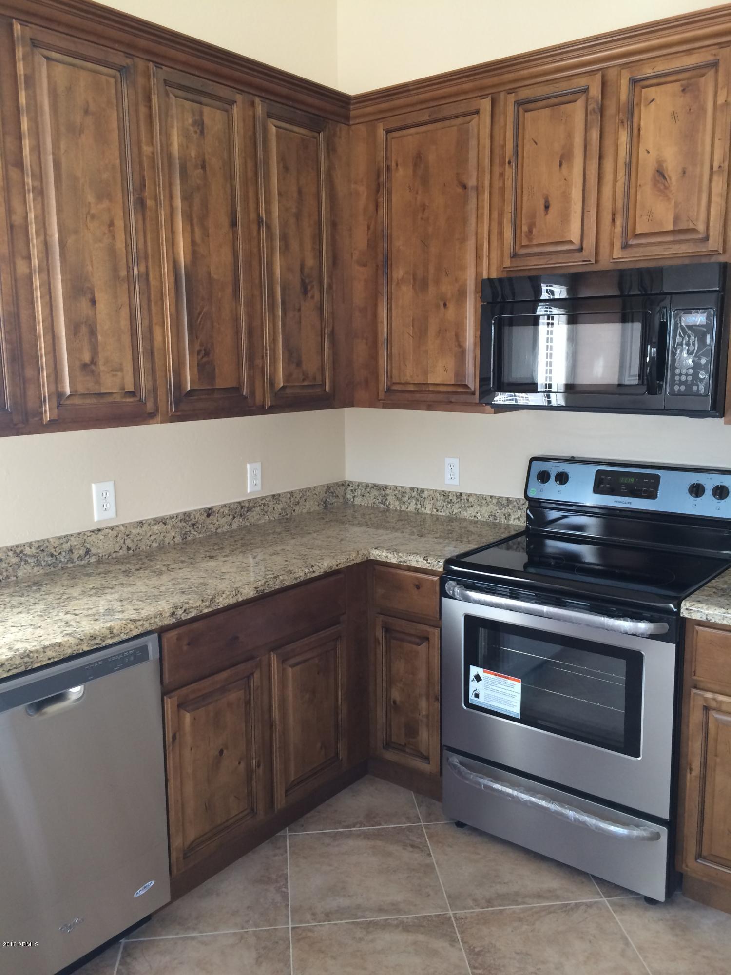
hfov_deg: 48.2
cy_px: 488
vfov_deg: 61.7
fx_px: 817
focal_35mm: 29
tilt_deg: -11.2
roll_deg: +0.8
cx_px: 366
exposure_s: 1/30
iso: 80
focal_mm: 4.15
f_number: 2.2
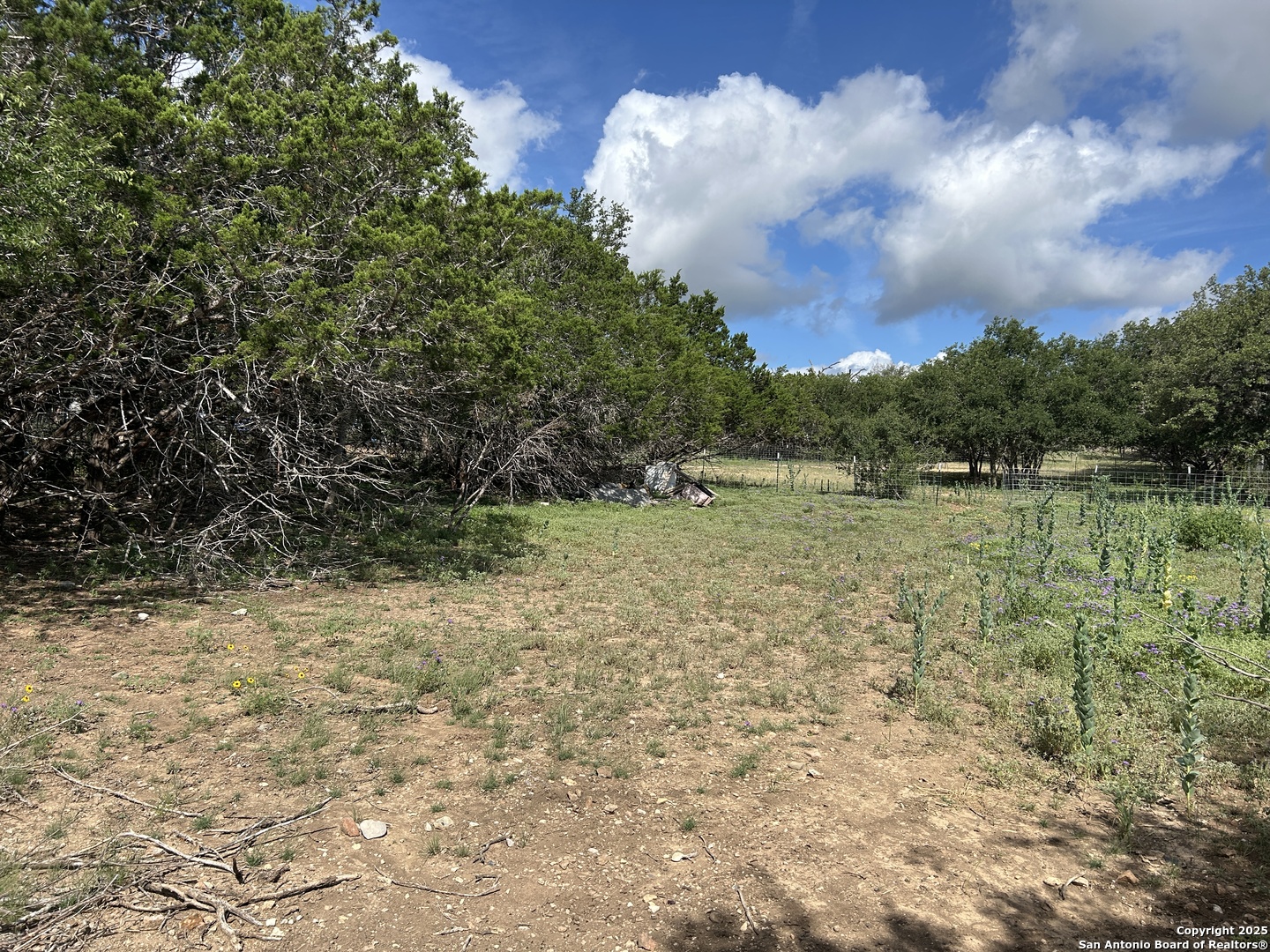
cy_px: 476
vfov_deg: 53.1
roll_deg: +0.0
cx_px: 635
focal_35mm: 26
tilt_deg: +0.8
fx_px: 954
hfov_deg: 67.3
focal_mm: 5.7
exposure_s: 1/5076
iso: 50
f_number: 1.5
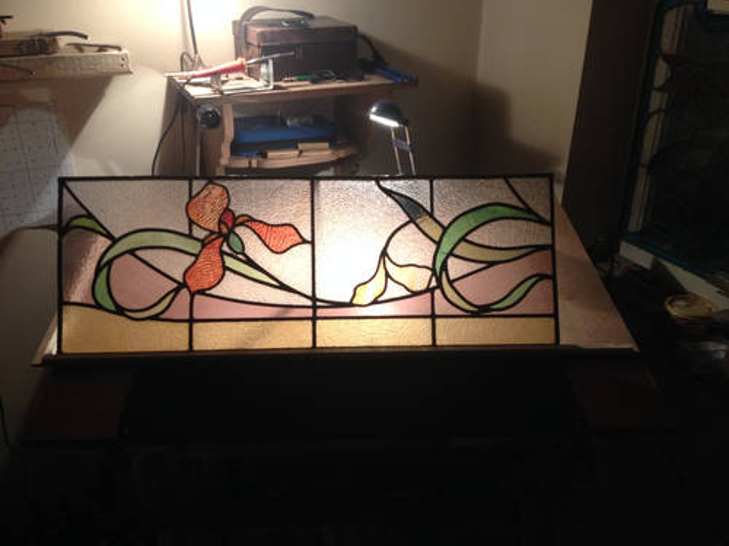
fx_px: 737
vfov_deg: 40.7
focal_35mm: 35
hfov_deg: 52.6
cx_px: 364
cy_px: 273
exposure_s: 1/20
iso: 200
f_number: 2.4
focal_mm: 4.28
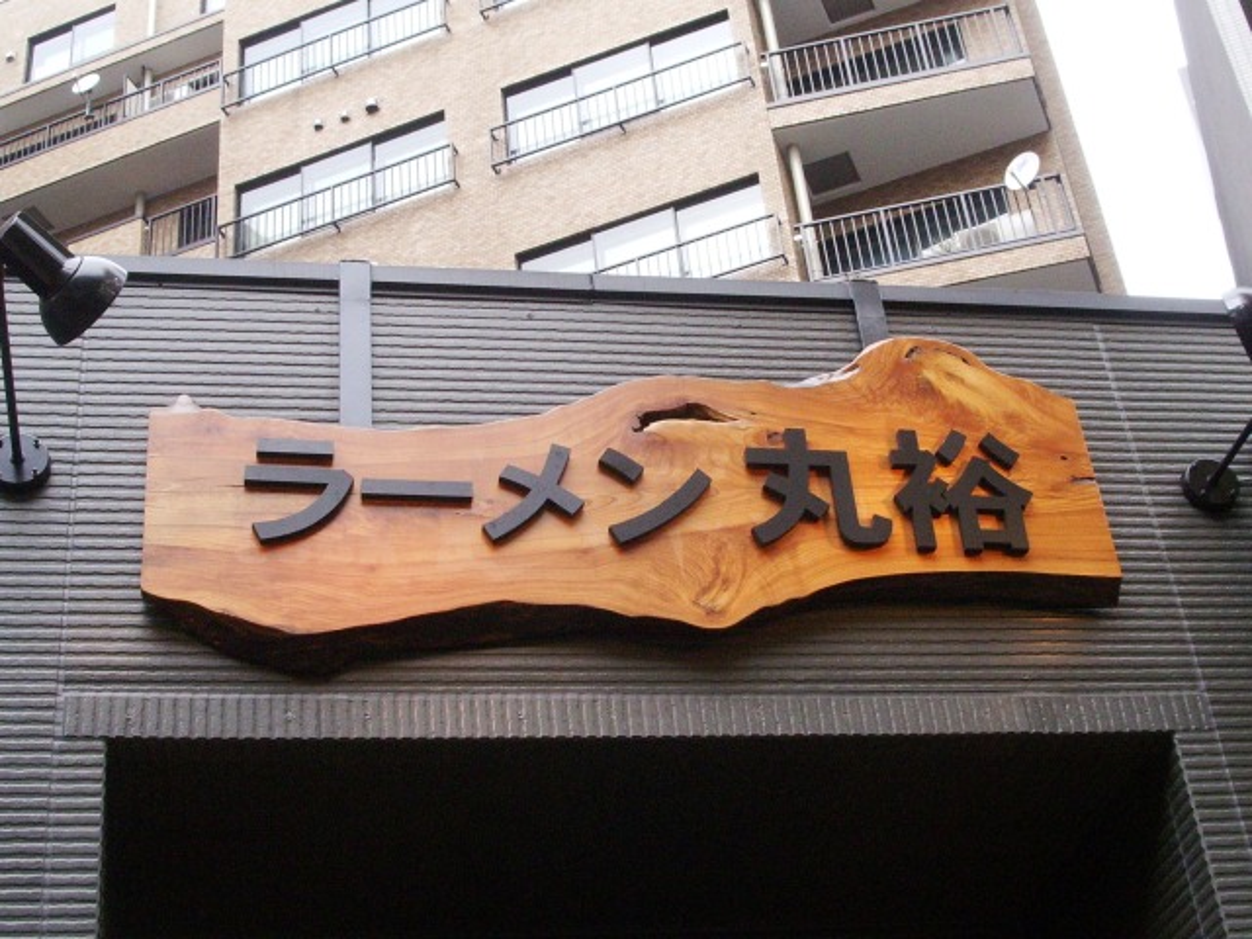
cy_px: 470
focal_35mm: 50
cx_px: 626
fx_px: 1808
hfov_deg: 38.2
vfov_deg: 29.1
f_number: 5
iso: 400
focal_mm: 8.2
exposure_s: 1/160
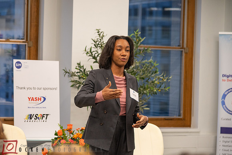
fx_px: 876
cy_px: 80
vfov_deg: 10.1
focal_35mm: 136
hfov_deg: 15.1
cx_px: 101
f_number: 4
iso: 1600
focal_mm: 120
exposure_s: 1/125
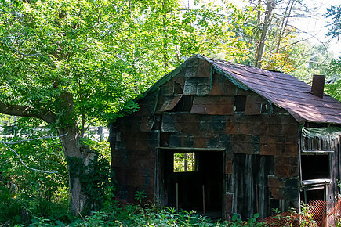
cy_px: 117
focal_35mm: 64
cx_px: 165
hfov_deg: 31.4
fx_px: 606
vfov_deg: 21.2
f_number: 13
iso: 1000
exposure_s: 1/60
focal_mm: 32
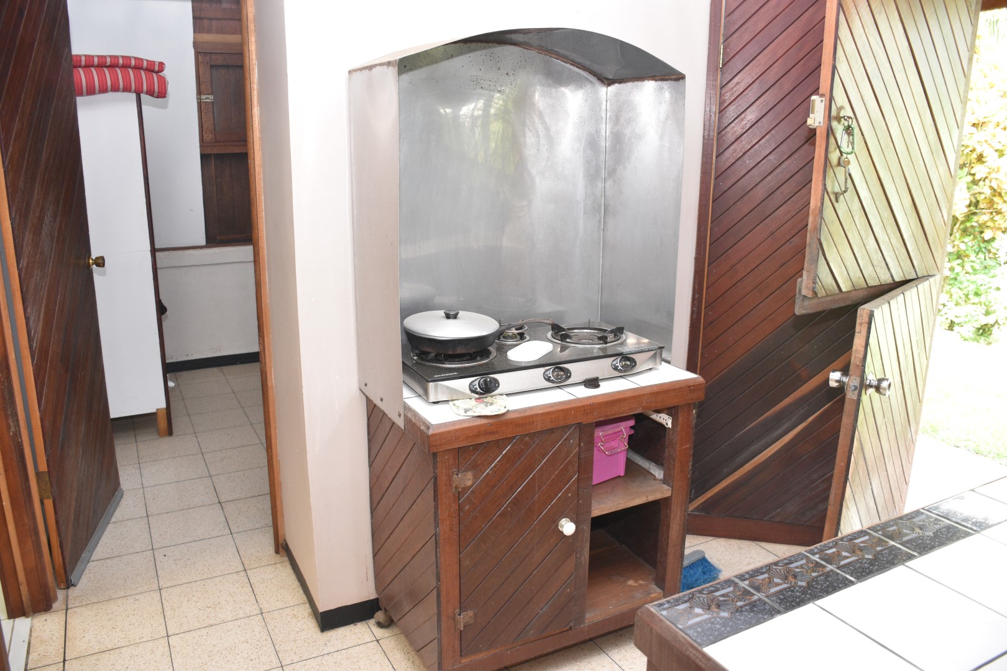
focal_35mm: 27
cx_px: 504
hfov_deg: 67.4
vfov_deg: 47.9
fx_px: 755
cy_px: 336
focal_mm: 18
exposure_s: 1/60
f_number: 3.5
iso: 900
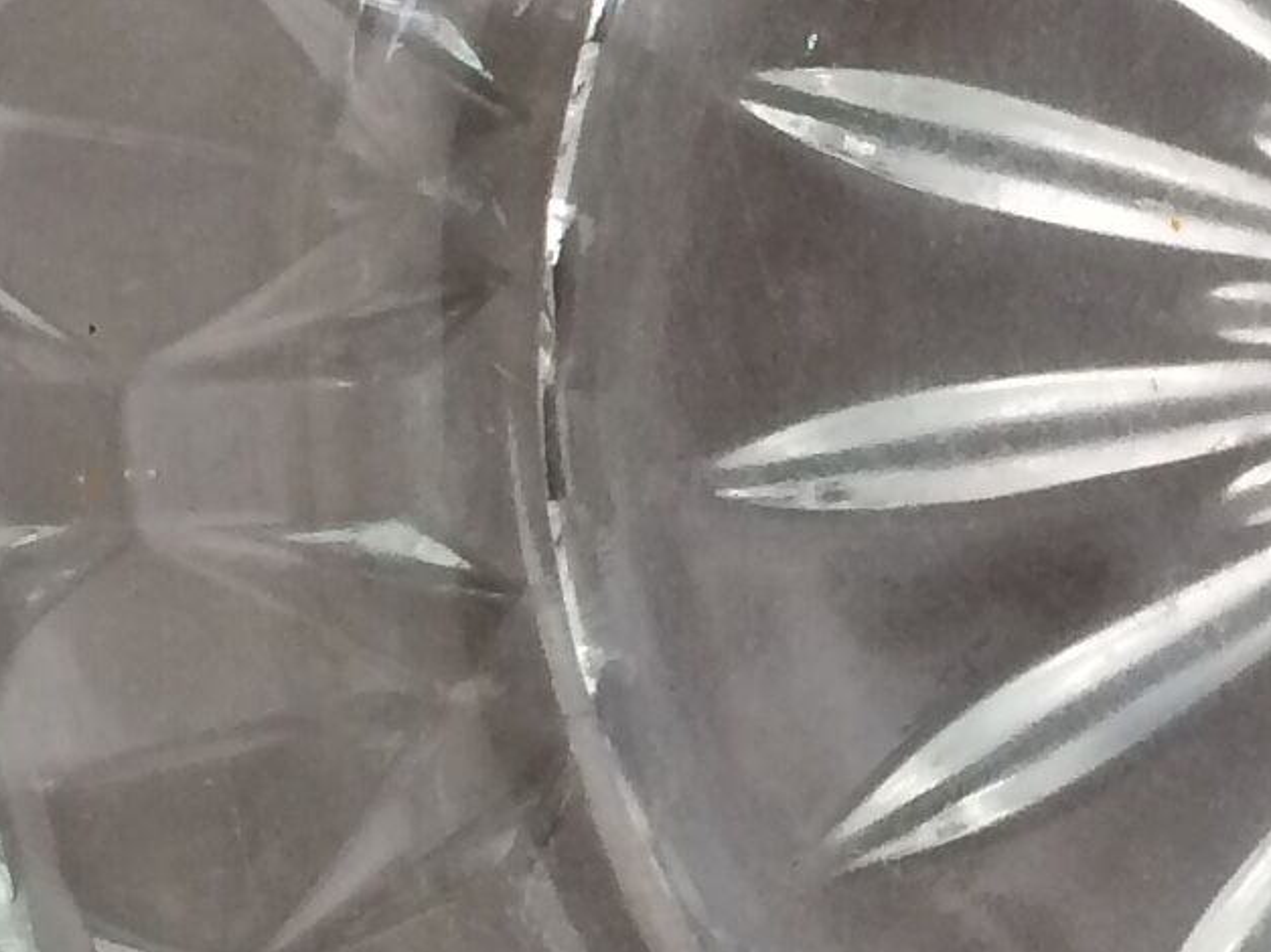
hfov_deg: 12.5
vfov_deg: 9.8
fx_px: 5543
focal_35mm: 151
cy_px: 306
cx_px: 1873
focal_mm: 4.15
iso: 50
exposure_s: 1/33
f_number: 2.2
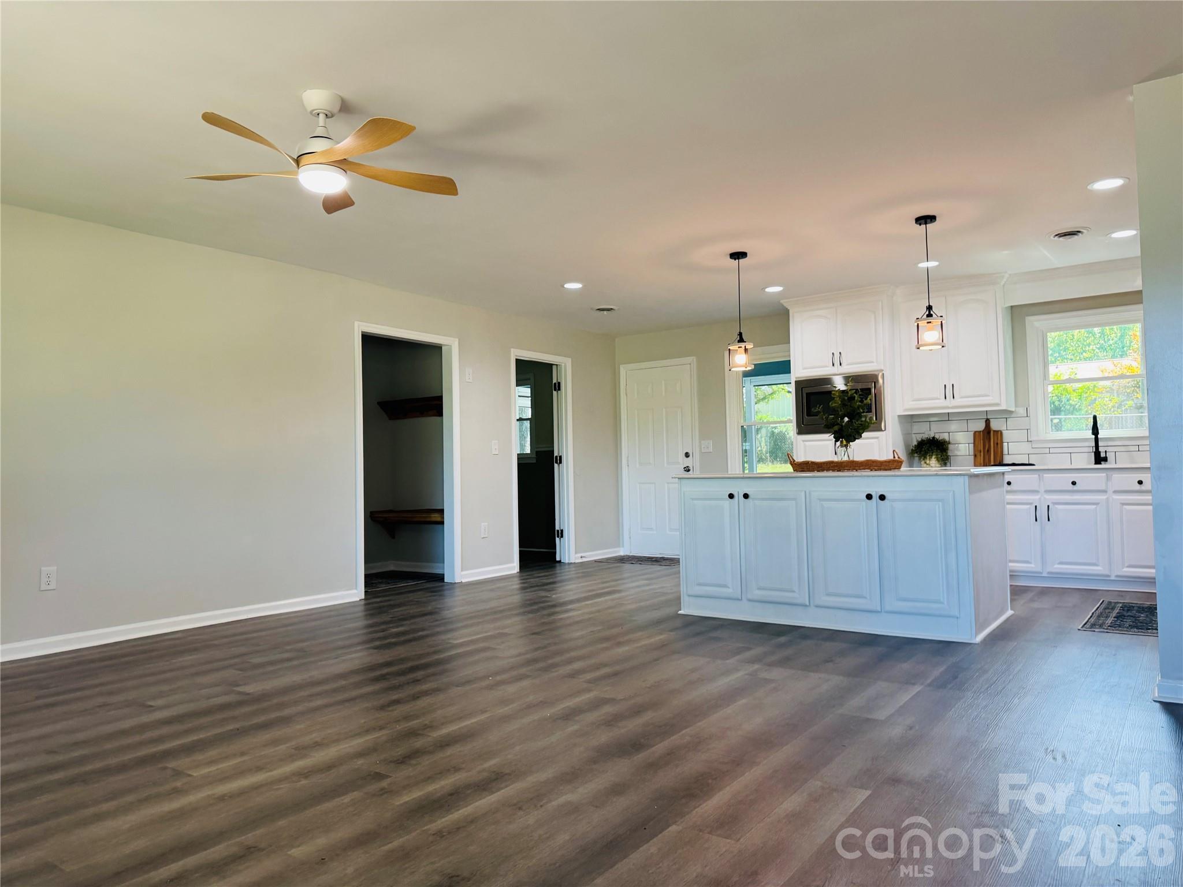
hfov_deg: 71.6
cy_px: 444
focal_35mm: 24
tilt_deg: +2.4
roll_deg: +0.5
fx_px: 820
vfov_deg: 56.8
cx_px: 592
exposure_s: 1/112
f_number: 1.78
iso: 125
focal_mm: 6.76
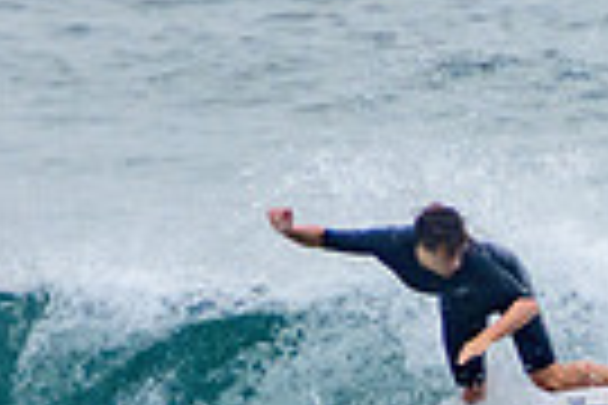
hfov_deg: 0.9
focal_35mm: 2354
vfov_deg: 0.6
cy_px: 511
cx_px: 1163
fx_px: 39753
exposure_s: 1/1250
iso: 500
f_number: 5.6
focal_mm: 400
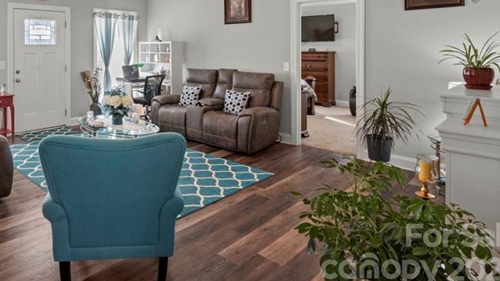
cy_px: 55
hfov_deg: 71.0
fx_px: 331
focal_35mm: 25
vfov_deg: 43.7
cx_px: 152
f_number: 11
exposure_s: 1/1.67
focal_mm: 16
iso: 100
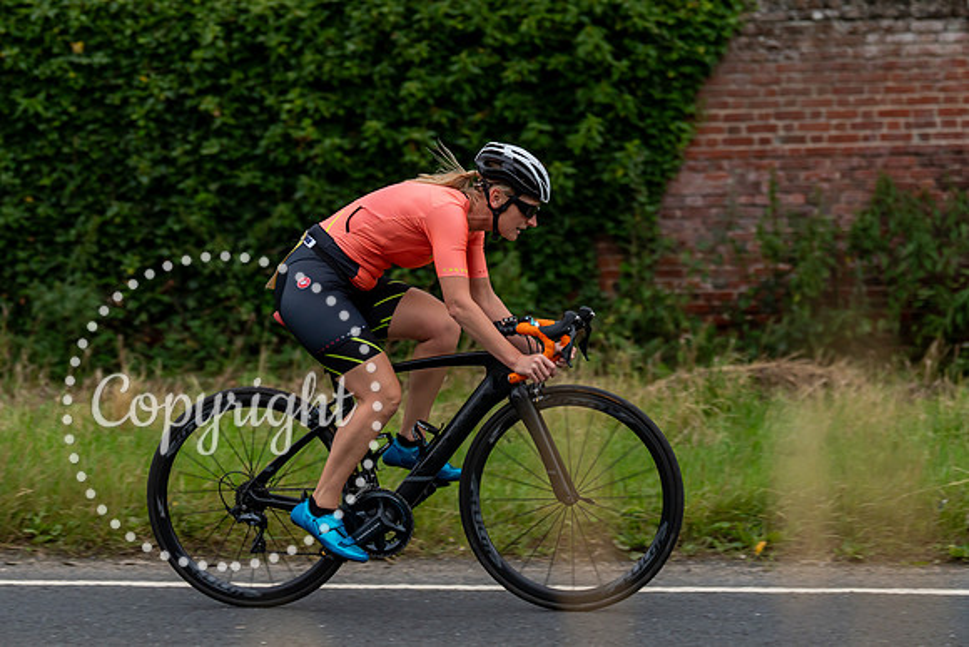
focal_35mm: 114
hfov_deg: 17.9
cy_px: 258
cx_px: 386
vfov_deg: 12.0
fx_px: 3065
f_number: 2.8
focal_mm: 90
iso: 800
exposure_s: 1/800
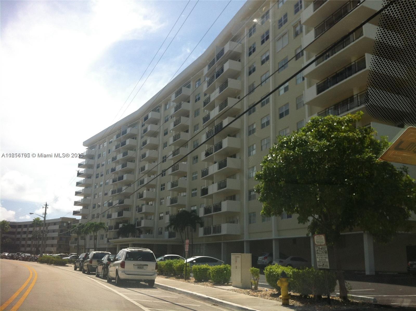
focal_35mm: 35
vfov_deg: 40.6
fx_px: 420
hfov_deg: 52.7
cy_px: 156
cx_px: 208
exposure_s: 1/1117
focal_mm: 3.85
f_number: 2.8
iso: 80
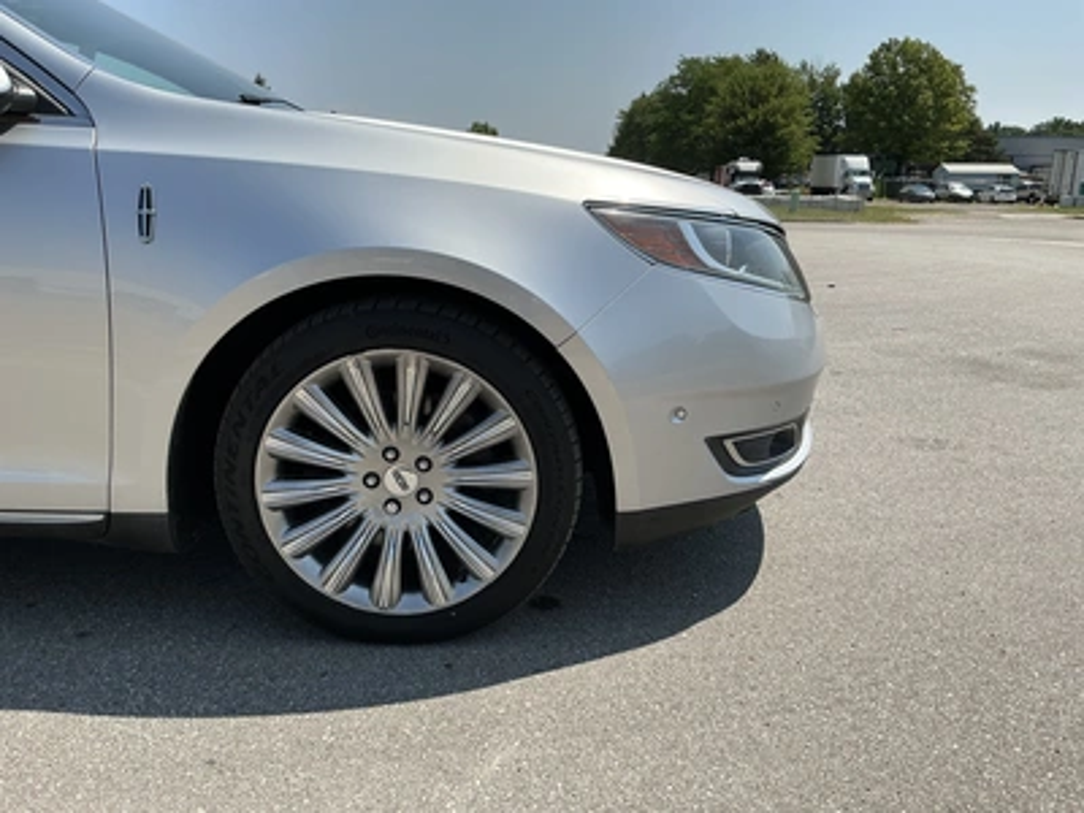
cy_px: 406
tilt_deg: -12.1
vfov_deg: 49.7
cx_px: 542
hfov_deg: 63.4
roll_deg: -0.2
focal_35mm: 28
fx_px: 877
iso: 25
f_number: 1.8
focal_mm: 3
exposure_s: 1/2227
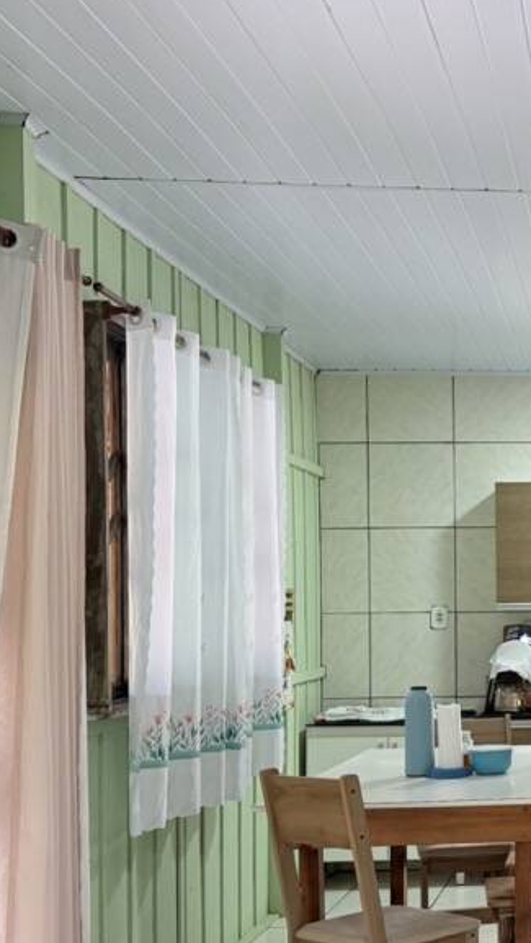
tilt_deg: +1.2
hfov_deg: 19.3
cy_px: 567
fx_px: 1450
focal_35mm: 58
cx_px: 673
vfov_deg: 35.9
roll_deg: -0.4
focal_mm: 6.76
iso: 160
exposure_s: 1/60
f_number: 1.78
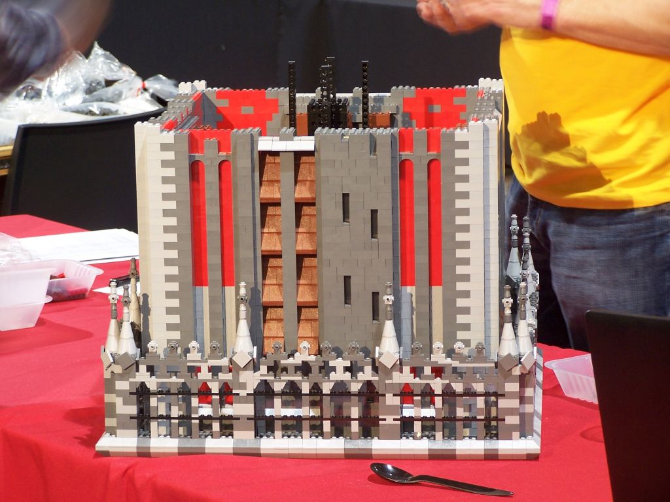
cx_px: 335
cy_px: 251
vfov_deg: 11.6
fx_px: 2477
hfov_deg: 15.4
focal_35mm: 128
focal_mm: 21.2
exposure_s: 1/3
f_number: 3.2
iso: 80
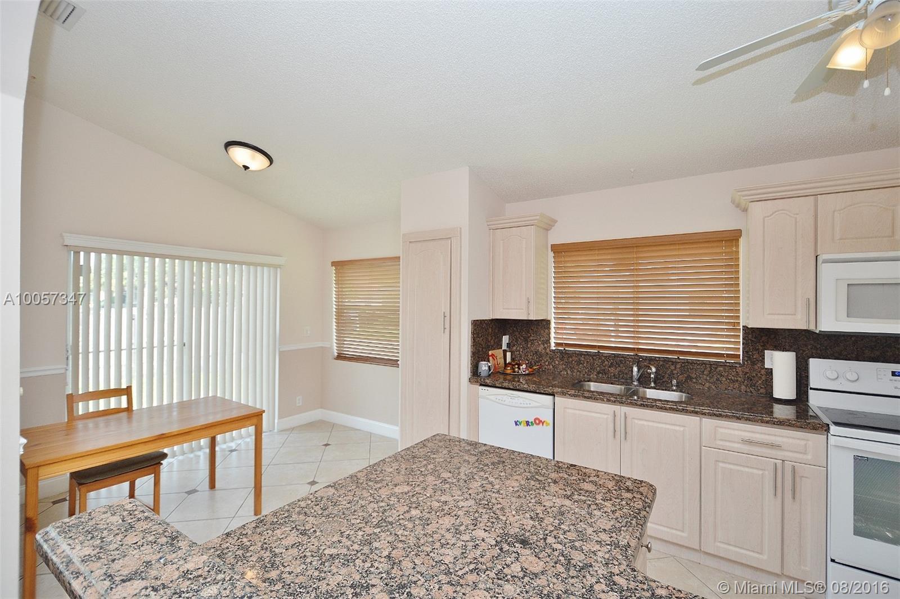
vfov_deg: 77.2
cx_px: 450
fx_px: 375
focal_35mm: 15
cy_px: 300
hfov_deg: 100.4
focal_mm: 10
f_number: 3.5
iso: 200
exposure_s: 1/200
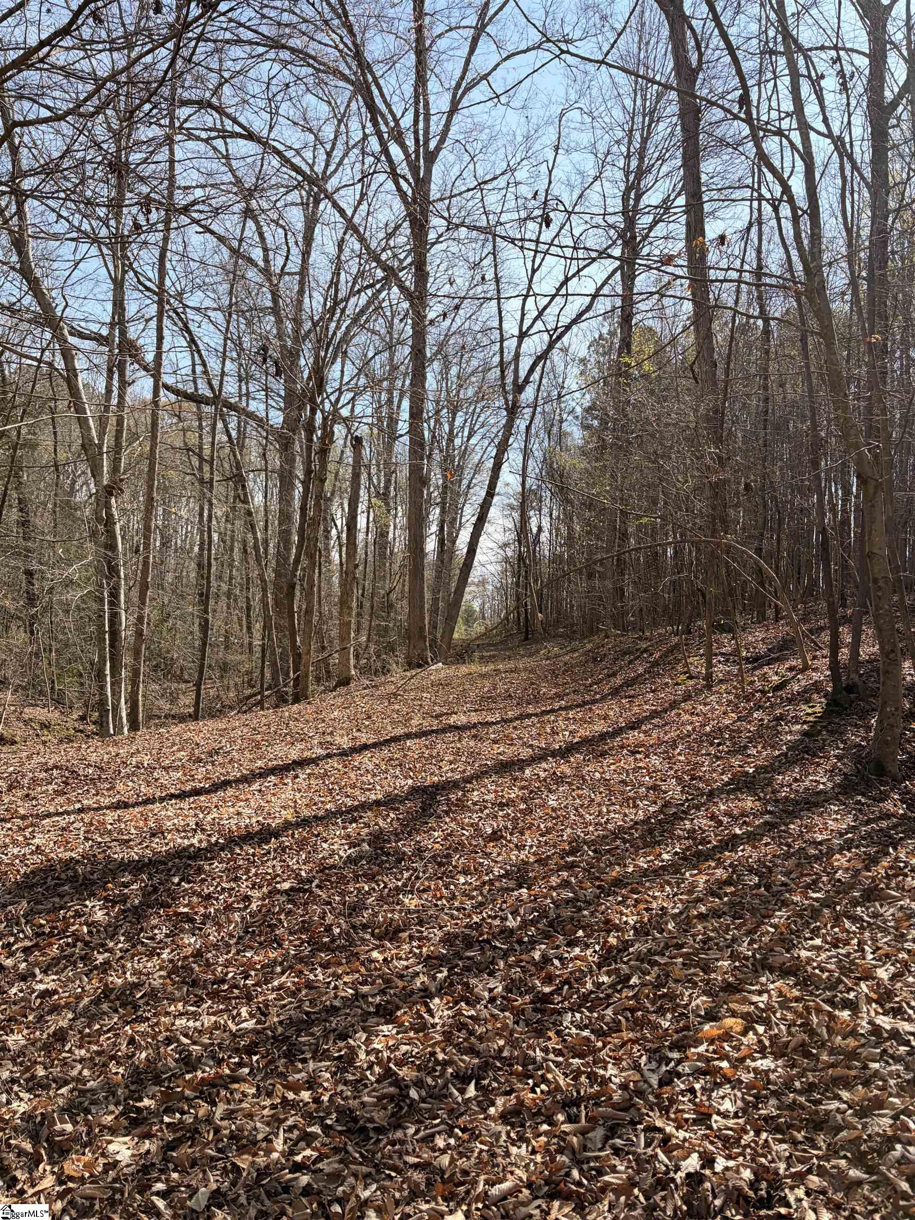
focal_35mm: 26
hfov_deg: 53.1
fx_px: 916
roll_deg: -2.2
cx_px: 458
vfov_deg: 67.3
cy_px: 610
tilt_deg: +4.1
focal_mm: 5.96
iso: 50
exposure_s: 1/1484
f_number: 1.6
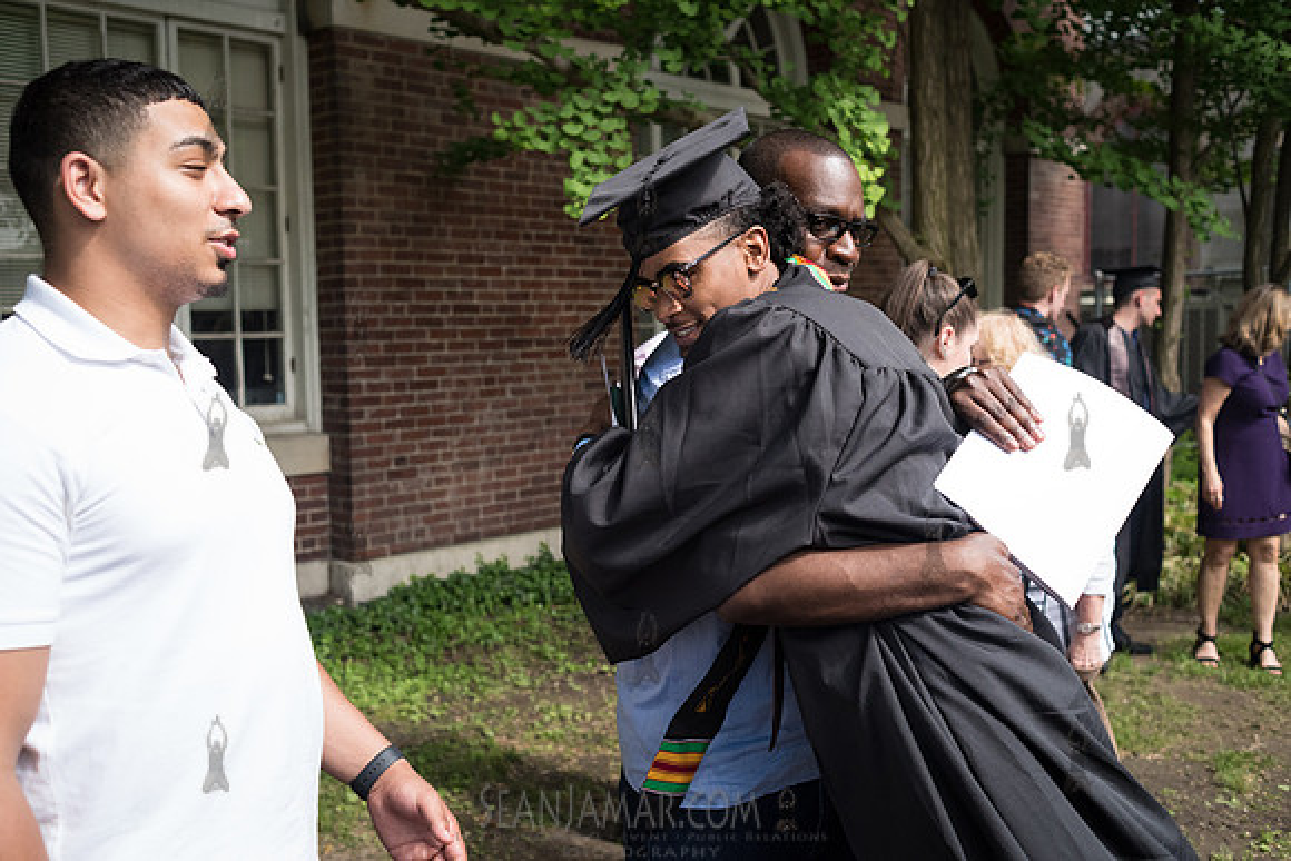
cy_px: 430
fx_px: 1255
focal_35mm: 35
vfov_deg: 37.9
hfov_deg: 54.4
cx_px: 646
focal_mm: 35
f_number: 4.5
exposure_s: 1/3200
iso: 1600
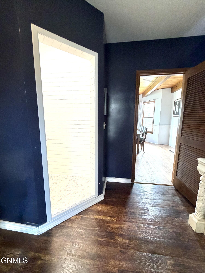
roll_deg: -1.1
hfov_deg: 85.7
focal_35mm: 14
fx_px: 111
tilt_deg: -8.4
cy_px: 136
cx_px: 102
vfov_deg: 102.1
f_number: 2.2
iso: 250
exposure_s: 1/120
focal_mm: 2.22
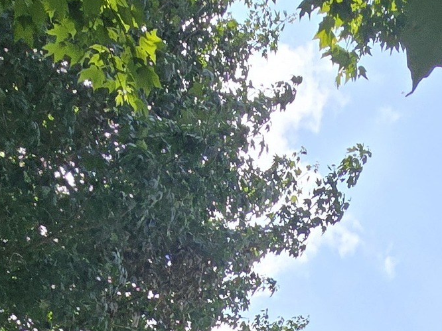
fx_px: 766
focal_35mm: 60
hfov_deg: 31.0
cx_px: 380
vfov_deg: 16.2
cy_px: 727
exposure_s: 1/1064
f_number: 2.2
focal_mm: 2.2
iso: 50
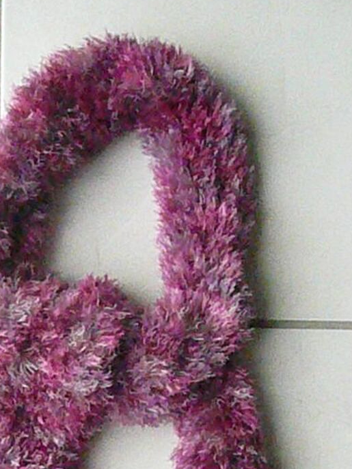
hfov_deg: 22.2
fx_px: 895
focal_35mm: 66
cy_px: 435
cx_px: 139
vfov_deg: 28.1
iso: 3200
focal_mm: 5.4
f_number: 9
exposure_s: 1/200
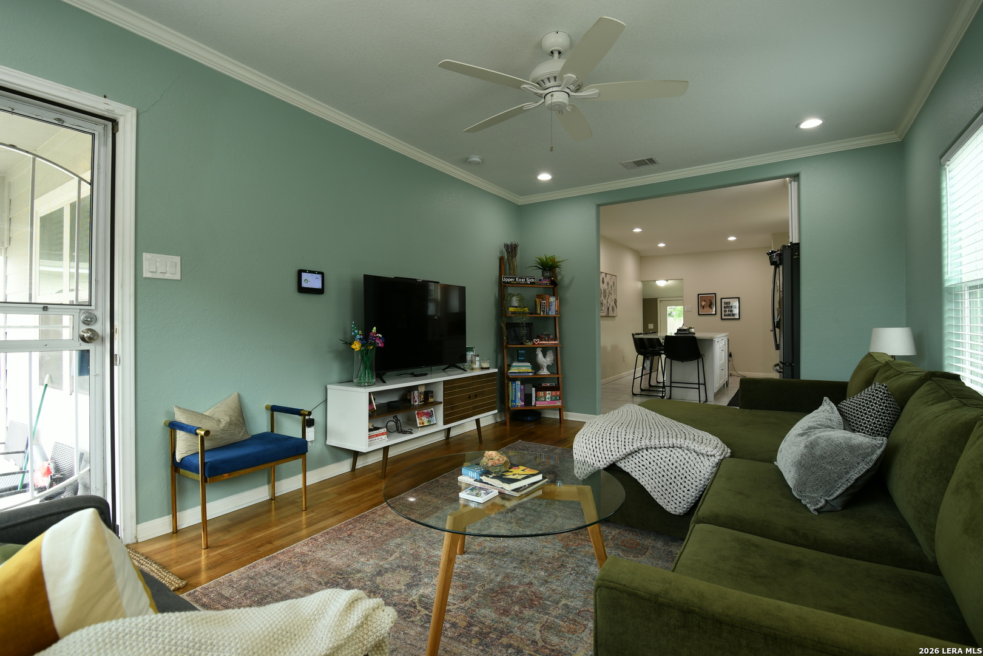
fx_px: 437
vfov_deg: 73.7
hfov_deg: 96.7
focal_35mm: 16
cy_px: 328
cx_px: 492
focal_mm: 11
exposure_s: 1/8
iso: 125
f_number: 8
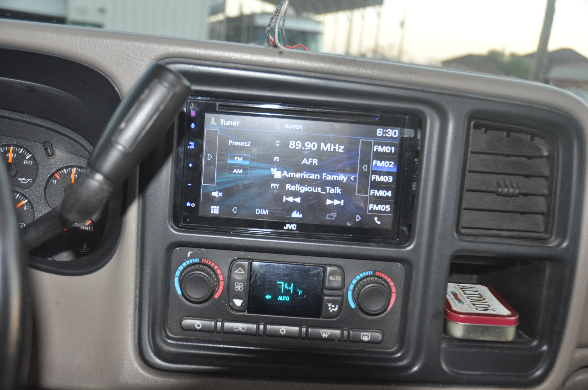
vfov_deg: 32.9
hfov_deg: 48.0
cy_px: 195
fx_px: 661
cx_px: 294
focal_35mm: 40
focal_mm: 27
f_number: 3.8
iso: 800
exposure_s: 1/60
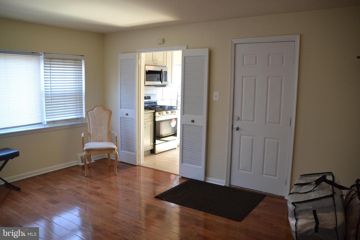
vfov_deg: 45.7
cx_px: 180
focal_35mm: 28
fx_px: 285
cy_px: 120
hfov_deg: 64.6
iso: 400
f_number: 3.5
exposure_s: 1/50
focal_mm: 19
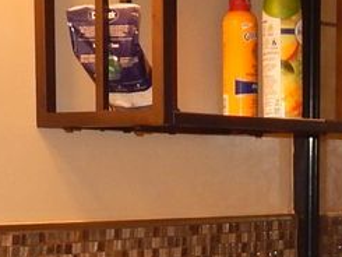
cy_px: 344
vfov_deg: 10.3
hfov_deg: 13.7
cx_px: 359
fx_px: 1394
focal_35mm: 141
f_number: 3
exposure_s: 1/30
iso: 200
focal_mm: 4
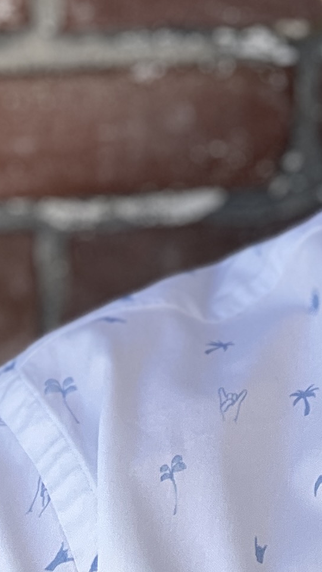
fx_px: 1593
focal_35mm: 105
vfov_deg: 18.6
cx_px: 617
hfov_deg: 10.7
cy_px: -208
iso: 32
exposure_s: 1/266
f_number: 2.2
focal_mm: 2.71
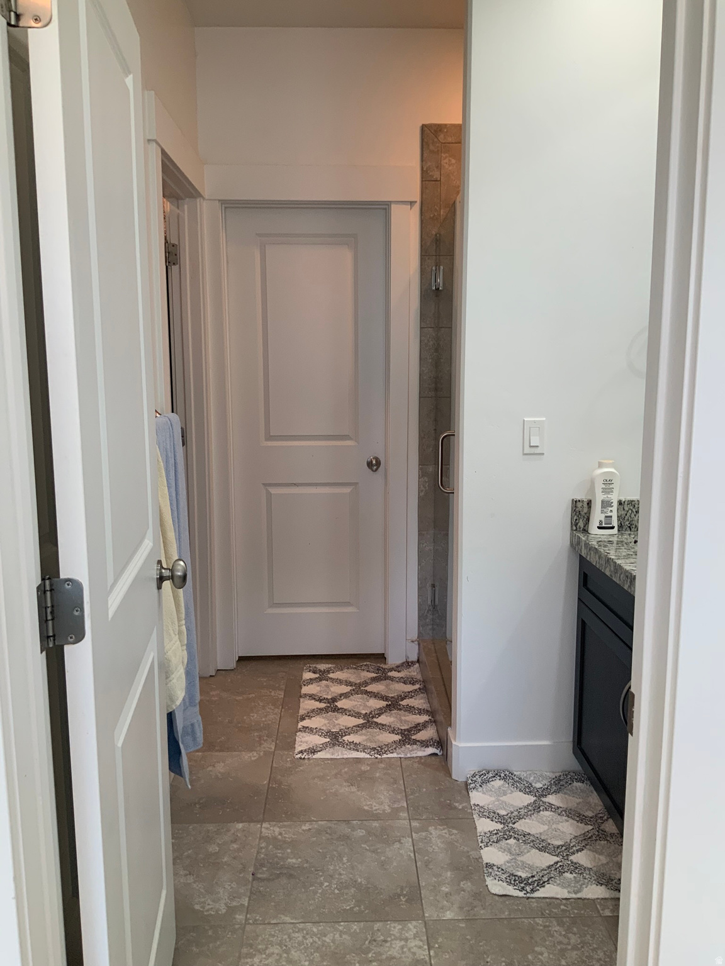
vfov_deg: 61.7
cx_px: 362
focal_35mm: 29
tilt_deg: -7.4
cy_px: 483
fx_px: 810
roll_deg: +0.5
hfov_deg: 48.2
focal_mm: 3
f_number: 1.8
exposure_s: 1/60
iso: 50
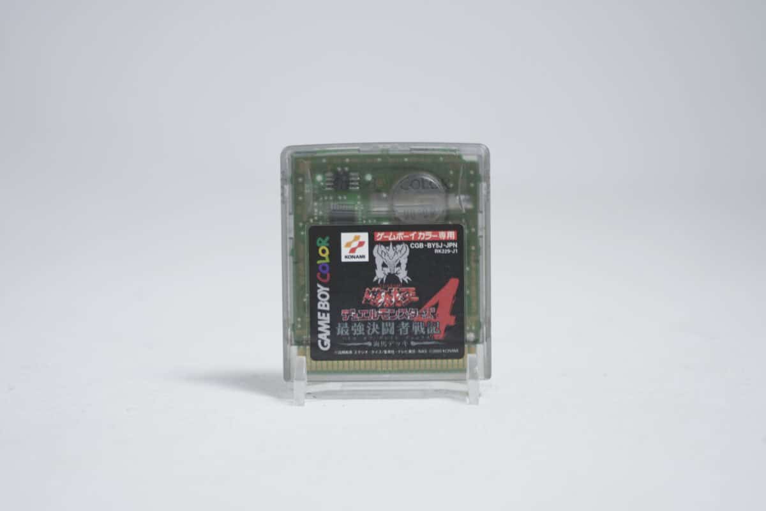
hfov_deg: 28.8
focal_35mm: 70
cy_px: 256
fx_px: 1489
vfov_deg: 19.5
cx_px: 383
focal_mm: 70
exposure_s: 1/5
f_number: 5.6
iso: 100
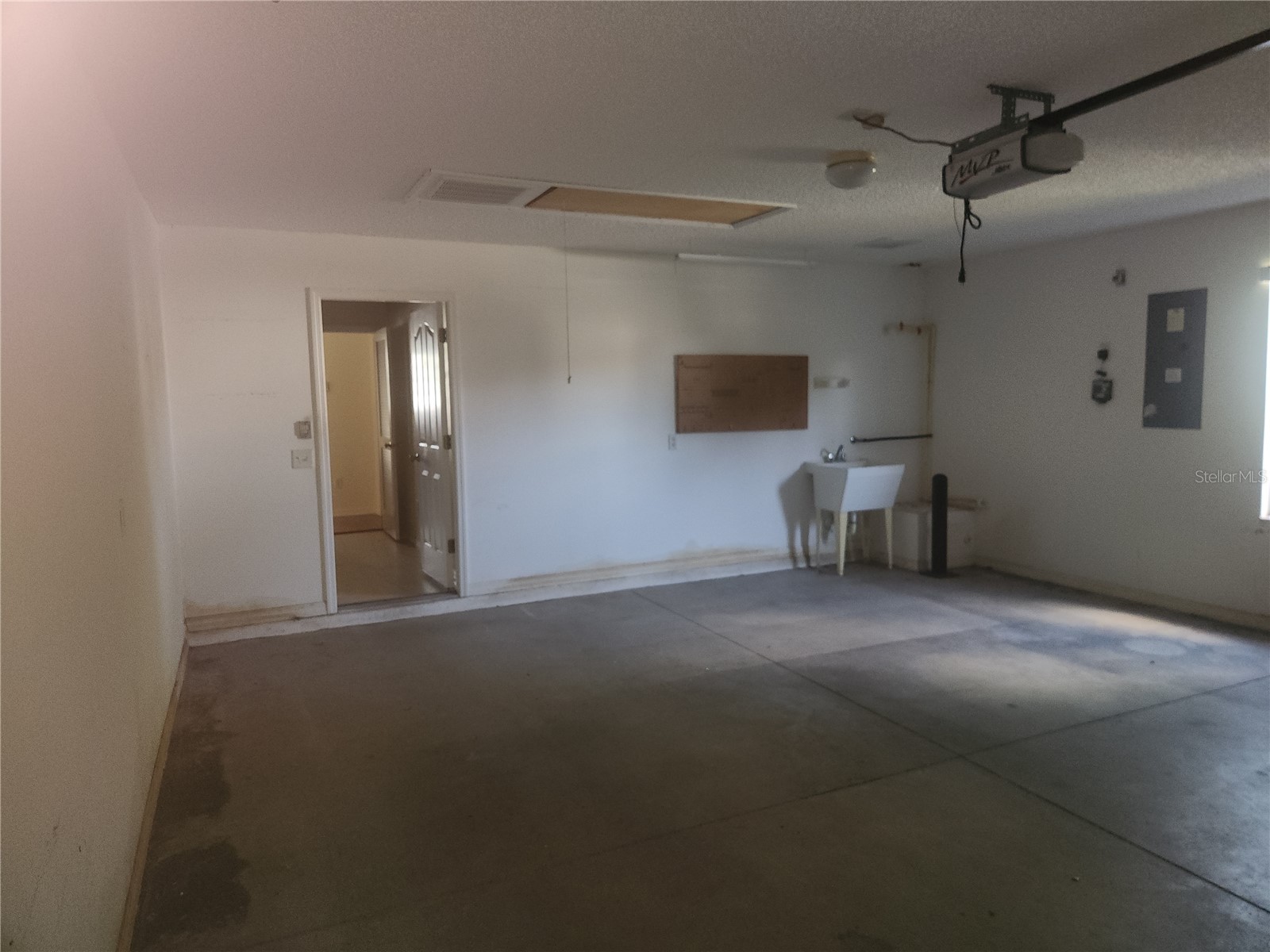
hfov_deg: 73.9
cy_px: 476
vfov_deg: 58.9
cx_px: 635
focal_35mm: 23
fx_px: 844
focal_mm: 5.4
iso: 125
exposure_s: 1/24
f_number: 1.8
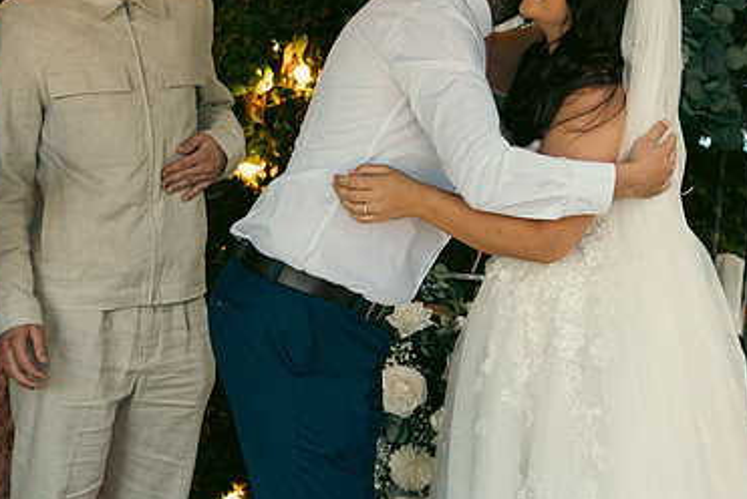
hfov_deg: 20.3
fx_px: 2077
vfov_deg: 13.7
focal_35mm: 100
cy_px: 140
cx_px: 521
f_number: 3.5
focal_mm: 43
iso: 400
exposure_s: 1/200
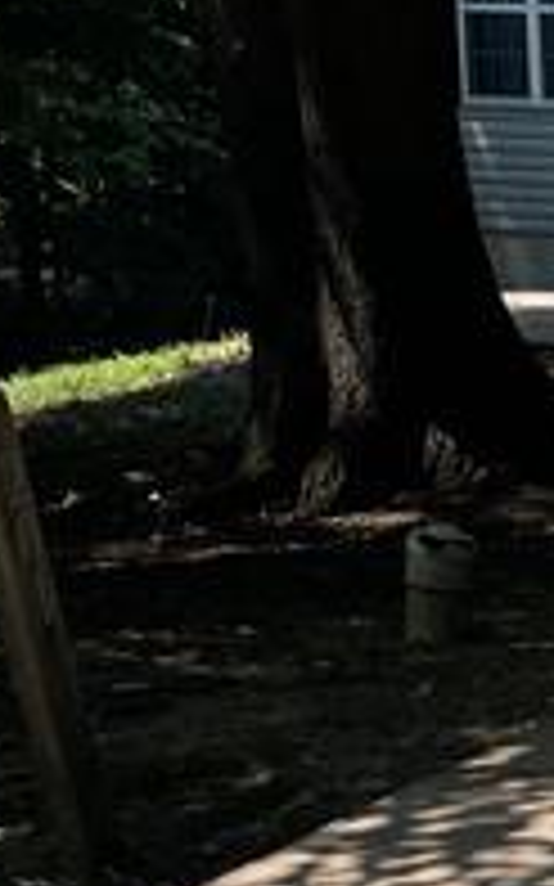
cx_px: 1518
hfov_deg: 8.1
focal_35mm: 143
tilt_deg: -18.5
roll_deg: -3.0
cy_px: 1453
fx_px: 3457
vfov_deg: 13.5
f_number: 1.6
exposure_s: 1/3731
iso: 32
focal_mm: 4.2
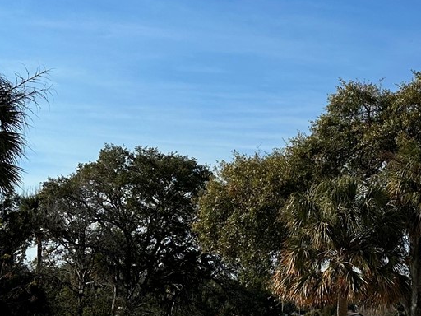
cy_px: 241
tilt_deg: +5.3
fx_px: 912
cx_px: 347
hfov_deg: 25.5
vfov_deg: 19.5
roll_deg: -3.6
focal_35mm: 75
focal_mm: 6.86
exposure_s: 1/6211
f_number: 1.78
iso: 80
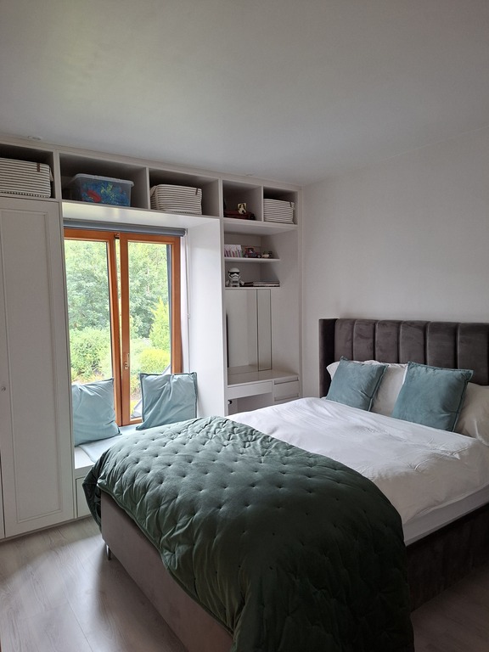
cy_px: 326
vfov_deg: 73.9
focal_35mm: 23
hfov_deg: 58.9
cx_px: 244
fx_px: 433
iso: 125
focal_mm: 5.54
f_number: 1.8
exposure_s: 1/120
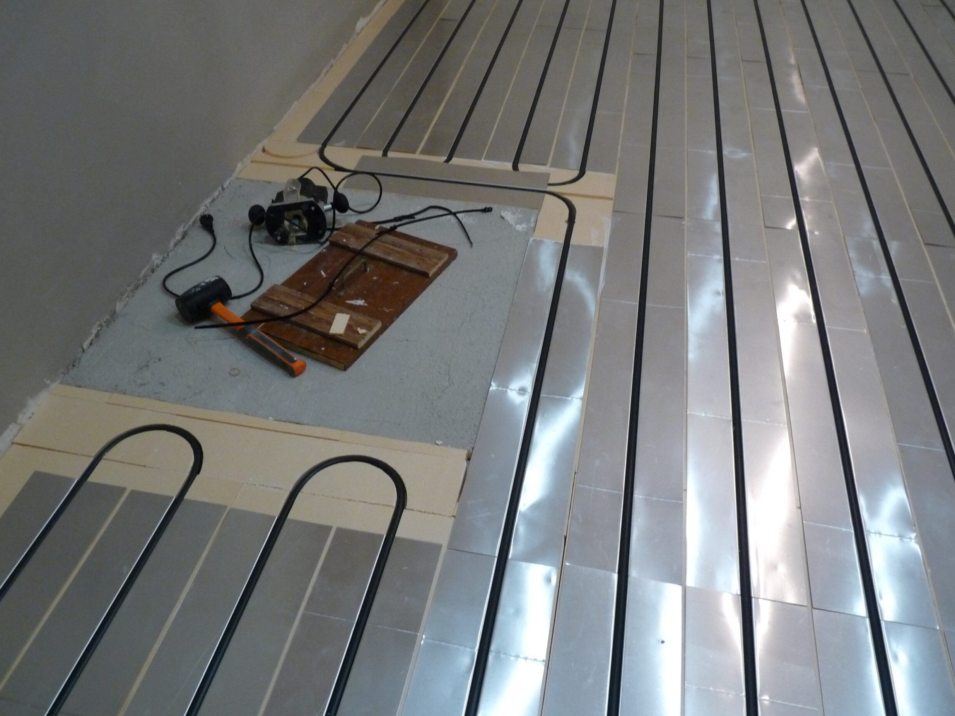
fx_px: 772
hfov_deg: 63.4
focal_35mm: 28
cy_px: 365
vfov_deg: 49.7
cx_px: 463
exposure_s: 1/25
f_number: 2.8
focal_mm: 4.8
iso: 400
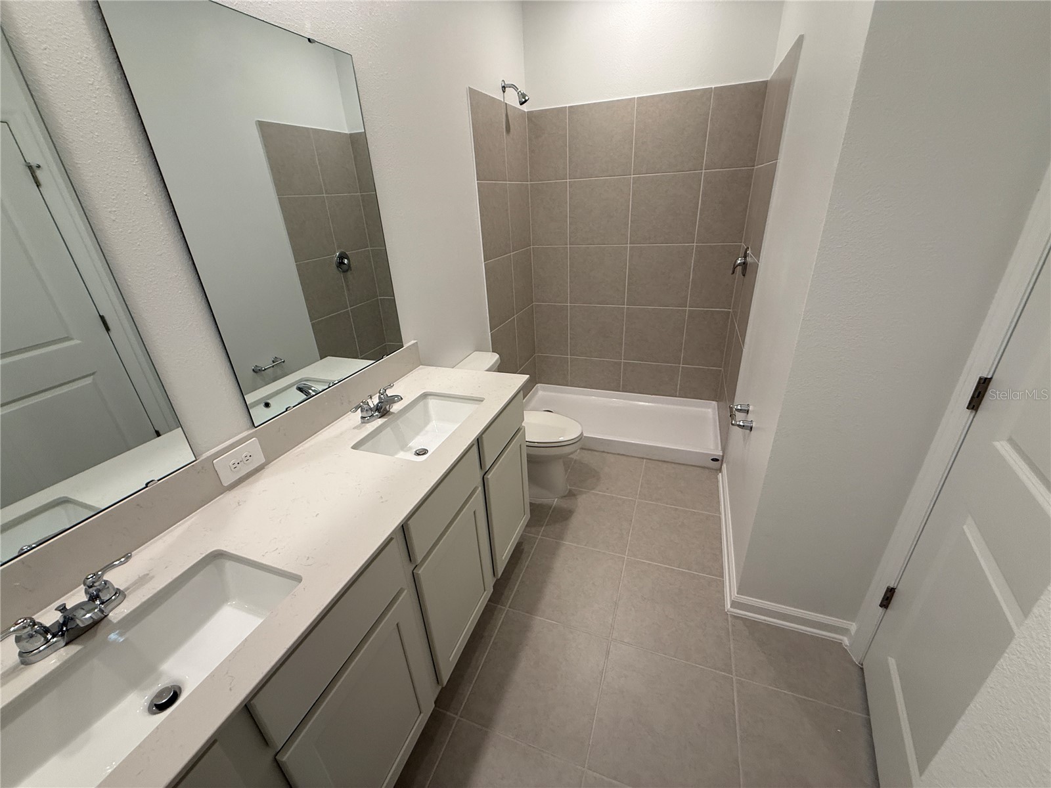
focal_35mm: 14
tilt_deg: -24.6
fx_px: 425
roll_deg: +3.6
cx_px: 526
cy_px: 394
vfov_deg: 85.7
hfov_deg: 102.1
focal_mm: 2.22
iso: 160
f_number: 2.2
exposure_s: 1/120
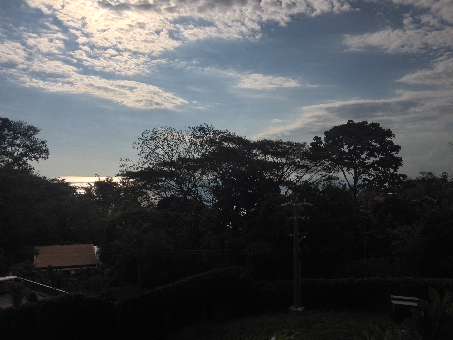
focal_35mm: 35
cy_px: 170
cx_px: 226
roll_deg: -0.5
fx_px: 458
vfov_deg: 40.7
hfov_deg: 52.6
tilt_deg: -2.3
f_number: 2.4
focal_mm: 4.28
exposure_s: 1/6135
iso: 50
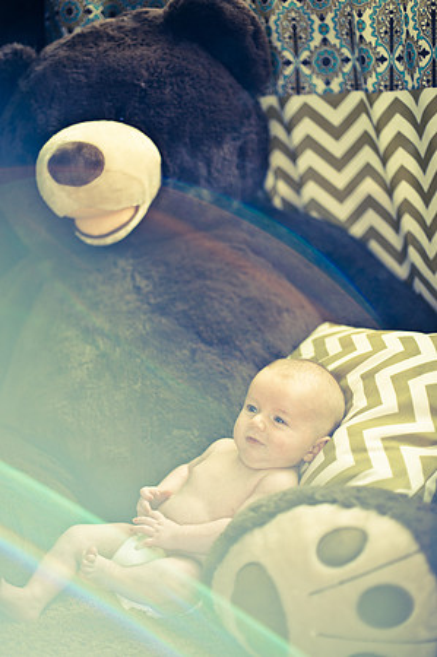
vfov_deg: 39.6
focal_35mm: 50
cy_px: 328
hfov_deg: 26.9
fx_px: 912
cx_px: 218
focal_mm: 50
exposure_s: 1/320
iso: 500
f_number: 1.4
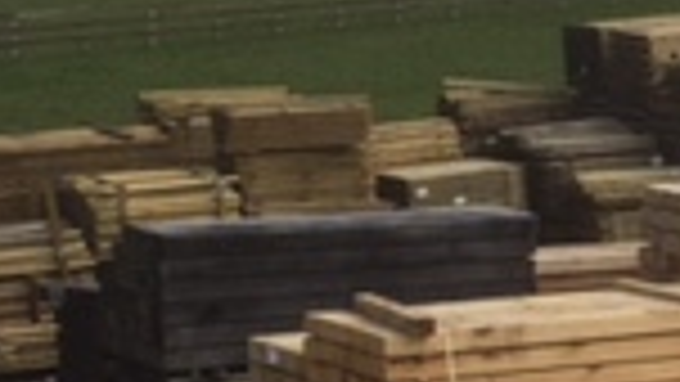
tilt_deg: -7.7
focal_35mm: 134
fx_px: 2417
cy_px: 319
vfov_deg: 9.0
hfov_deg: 15.6
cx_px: 757
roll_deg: -0.3
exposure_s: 1/2326
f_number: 2.2
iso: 32
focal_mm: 4.15
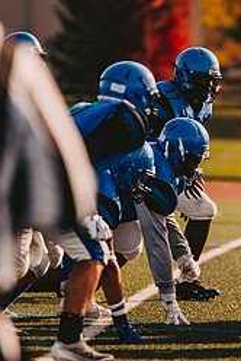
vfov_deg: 3.8
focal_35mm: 536
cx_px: 289
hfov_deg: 2.6
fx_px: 5382
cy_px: 187
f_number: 2.8
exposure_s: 1/1600
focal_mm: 200
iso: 160
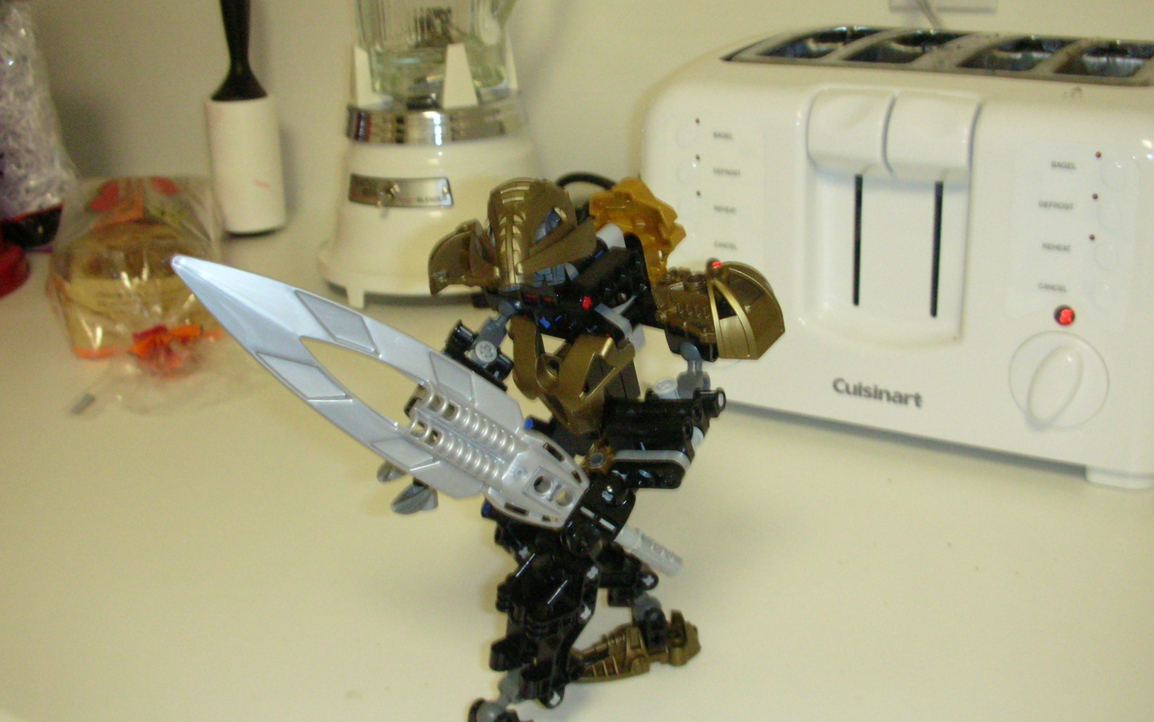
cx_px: 544
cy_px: 345
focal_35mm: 42
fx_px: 1321
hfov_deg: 47.2
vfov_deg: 30.5
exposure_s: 1/14.1
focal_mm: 5.8
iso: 200
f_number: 3
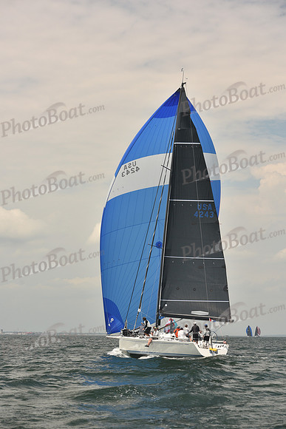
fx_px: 953
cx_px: 143
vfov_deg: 25.4
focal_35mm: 80
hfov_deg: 17.1
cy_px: 214
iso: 250
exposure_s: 1/640
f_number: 7.1
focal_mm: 80
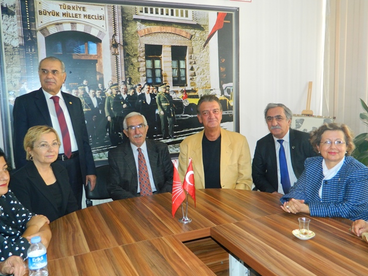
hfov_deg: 56.8
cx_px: 179
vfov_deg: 44.2
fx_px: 340
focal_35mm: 32
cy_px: 137
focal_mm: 5.6
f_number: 3.2
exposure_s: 1/30
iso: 200
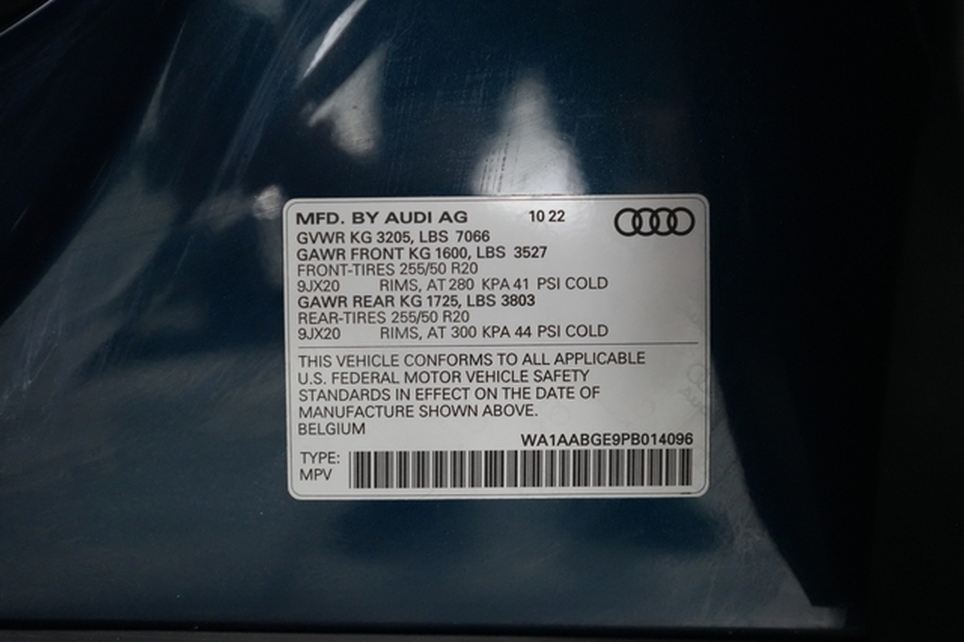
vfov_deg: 47.9
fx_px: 723
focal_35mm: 27
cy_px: 321
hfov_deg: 67.4
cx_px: 482
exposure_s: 1/160
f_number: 2.8
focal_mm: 27
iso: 8000
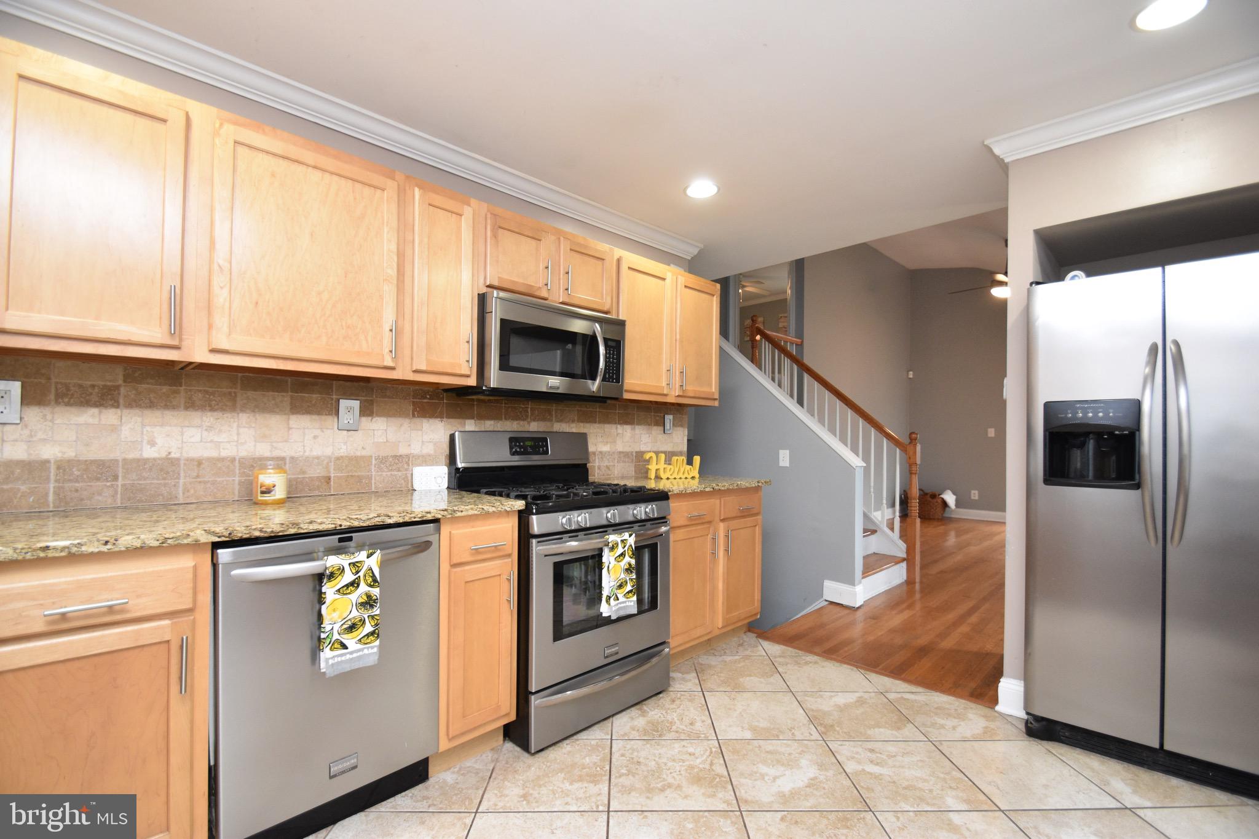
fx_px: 525
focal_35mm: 15
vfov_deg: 77.3
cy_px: 420
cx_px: 630
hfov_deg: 100.4
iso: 800
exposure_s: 1/60
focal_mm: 10
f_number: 4
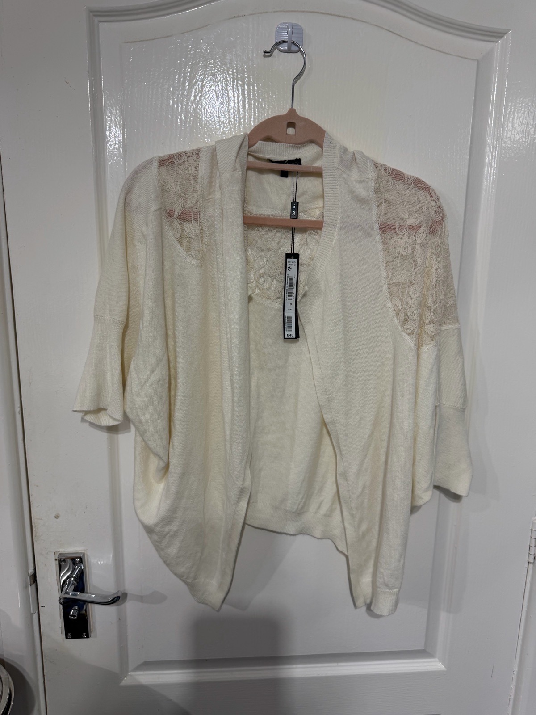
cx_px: 268
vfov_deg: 71.6
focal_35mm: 24
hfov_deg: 56.8
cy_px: 358
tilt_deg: -10.6
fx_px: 495
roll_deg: -2.0
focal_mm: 6.76
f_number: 1.78
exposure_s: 1/100
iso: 125
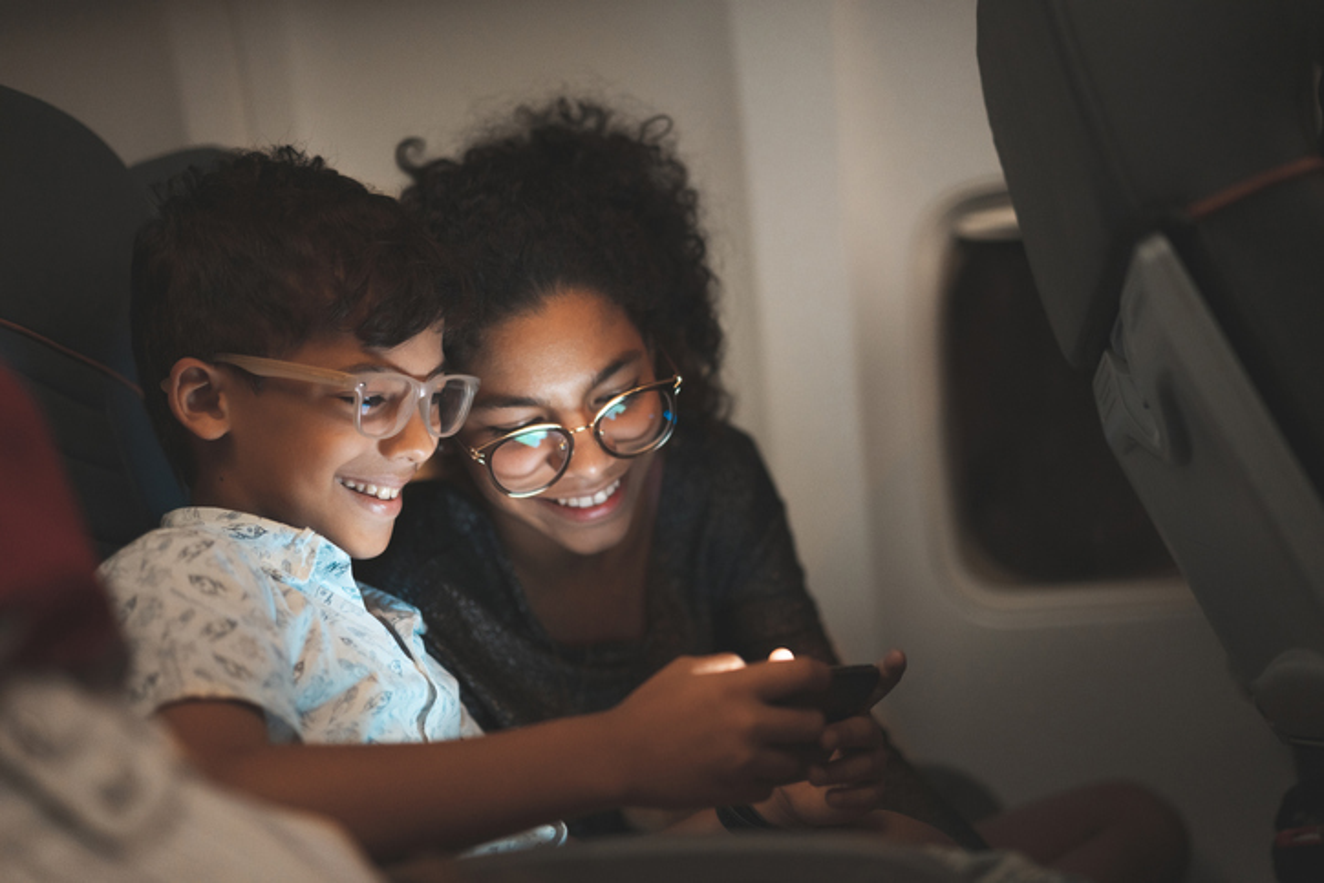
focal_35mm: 55
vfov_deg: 24.6
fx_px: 2023
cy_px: 442
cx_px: 662
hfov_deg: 36.2
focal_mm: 55
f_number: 1.8
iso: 1250
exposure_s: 1/80
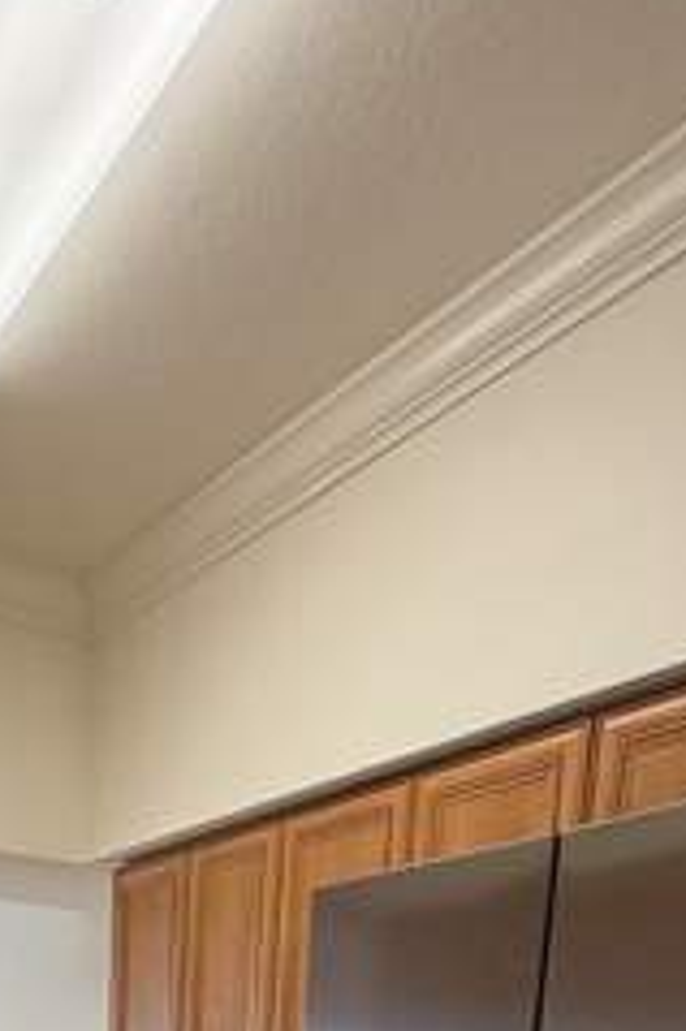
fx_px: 1116
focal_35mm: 39
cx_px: 95
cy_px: 1324
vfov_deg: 35.2
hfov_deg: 32.8
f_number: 2.2
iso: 200
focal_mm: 2.22
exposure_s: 1/120
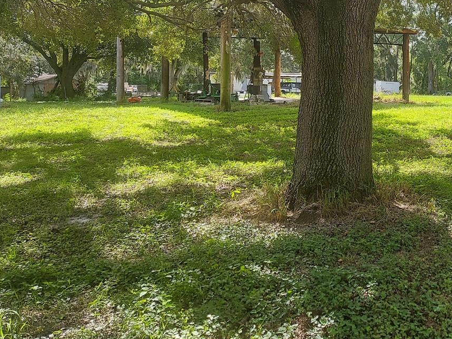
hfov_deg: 40.3
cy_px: 50
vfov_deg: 31.1
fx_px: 588
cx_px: 363
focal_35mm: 45
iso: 50
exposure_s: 1/329
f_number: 1.8
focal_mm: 5.23
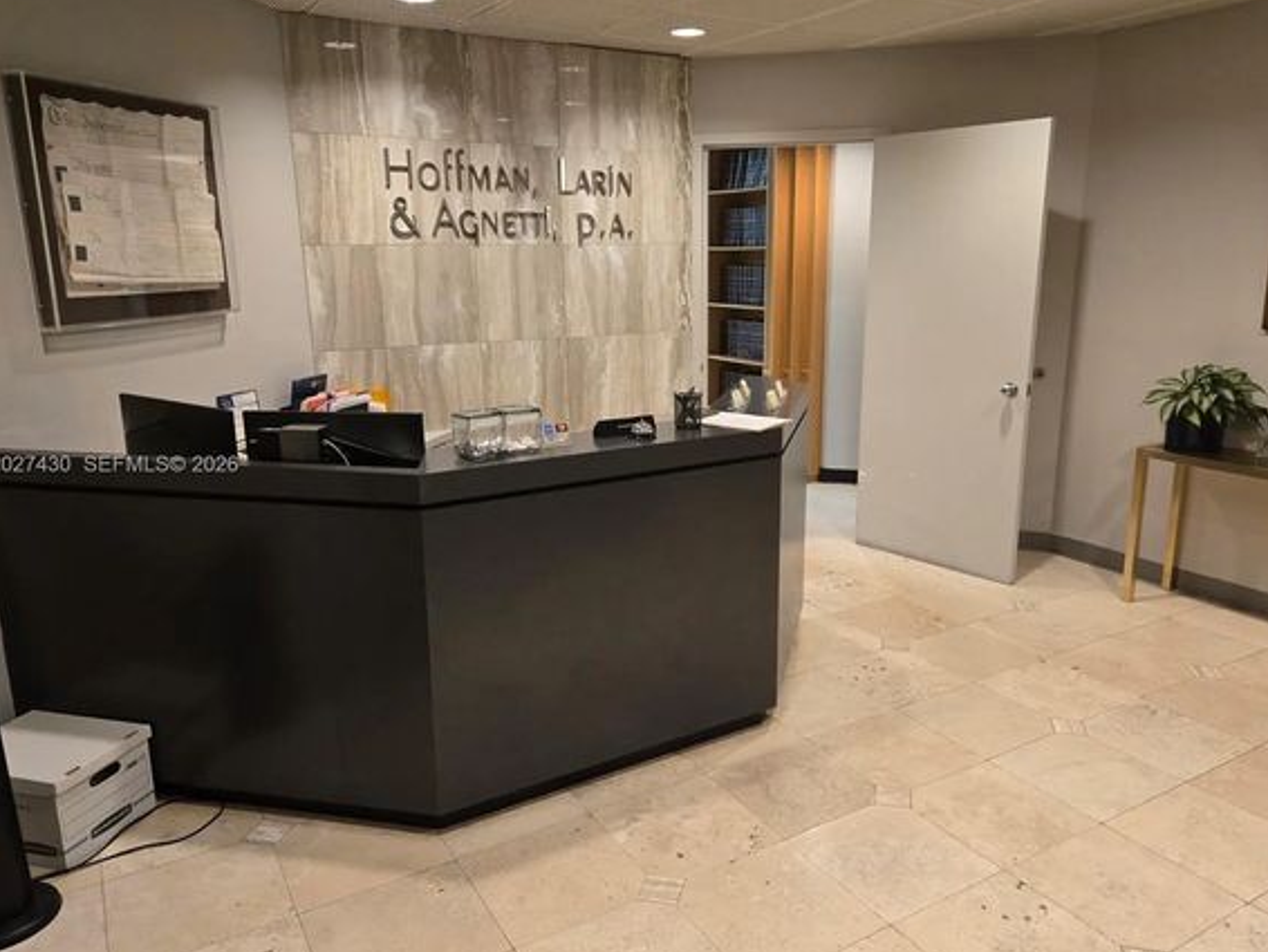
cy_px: 466
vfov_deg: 53.1
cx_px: 677
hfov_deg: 67.2
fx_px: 953
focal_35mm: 26
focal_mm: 5.4
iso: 500
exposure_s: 1/120
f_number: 1.8
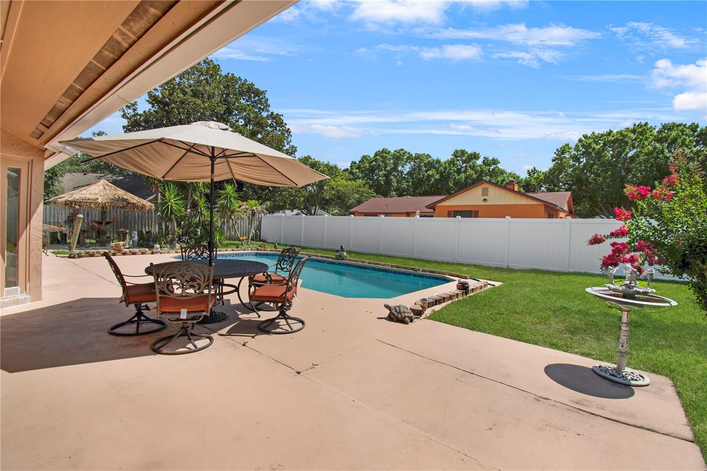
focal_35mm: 15
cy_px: 236
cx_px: 354
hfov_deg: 100.4
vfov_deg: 77.3
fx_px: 295
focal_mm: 10
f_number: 7.1
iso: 100
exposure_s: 1/8000
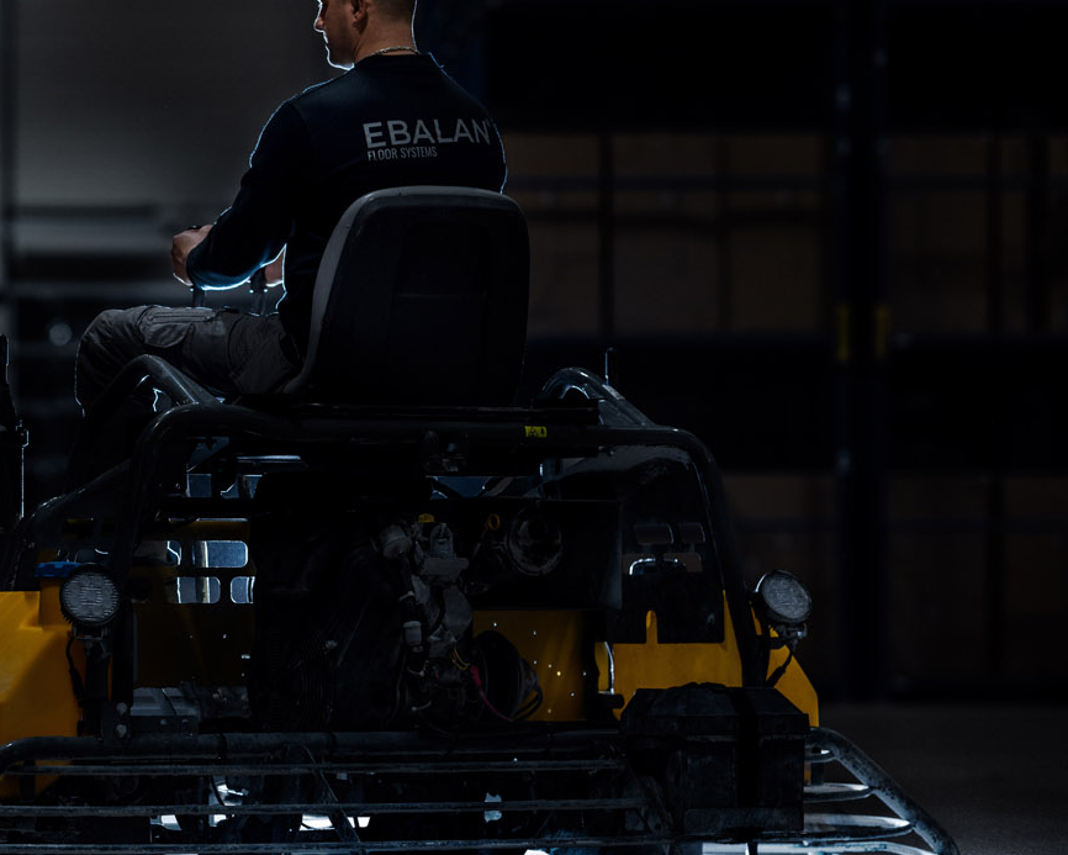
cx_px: 192
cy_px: 499
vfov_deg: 8.5
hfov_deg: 10.6
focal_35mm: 182
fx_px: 5753
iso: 160
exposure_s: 1/100
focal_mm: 105
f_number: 2.2
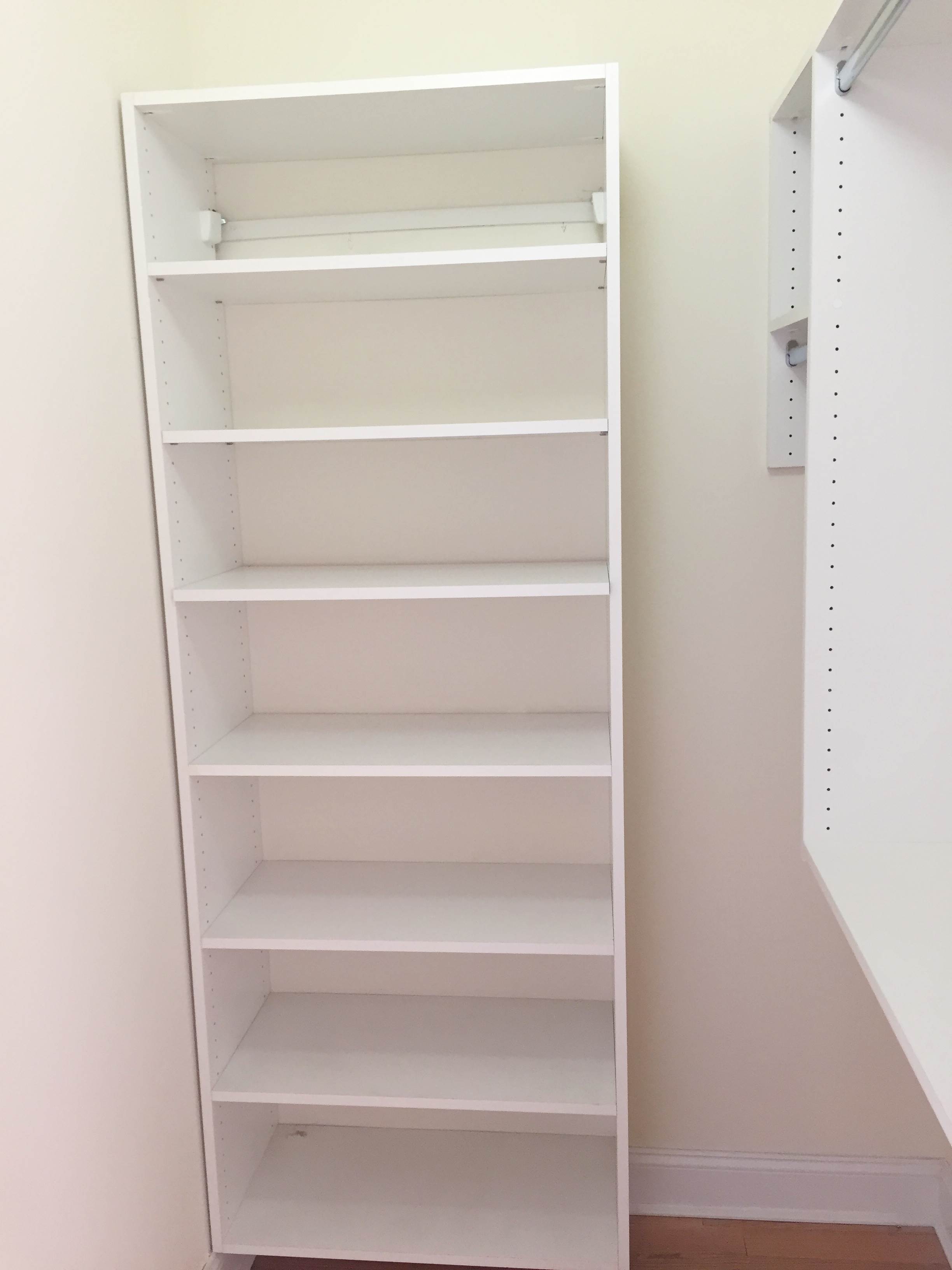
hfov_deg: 48.2
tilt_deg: -7.9
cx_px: 476
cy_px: 635
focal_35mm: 29
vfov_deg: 61.7
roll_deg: +1.6
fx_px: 1063
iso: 64
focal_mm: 4.15
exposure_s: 1/30
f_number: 2.2
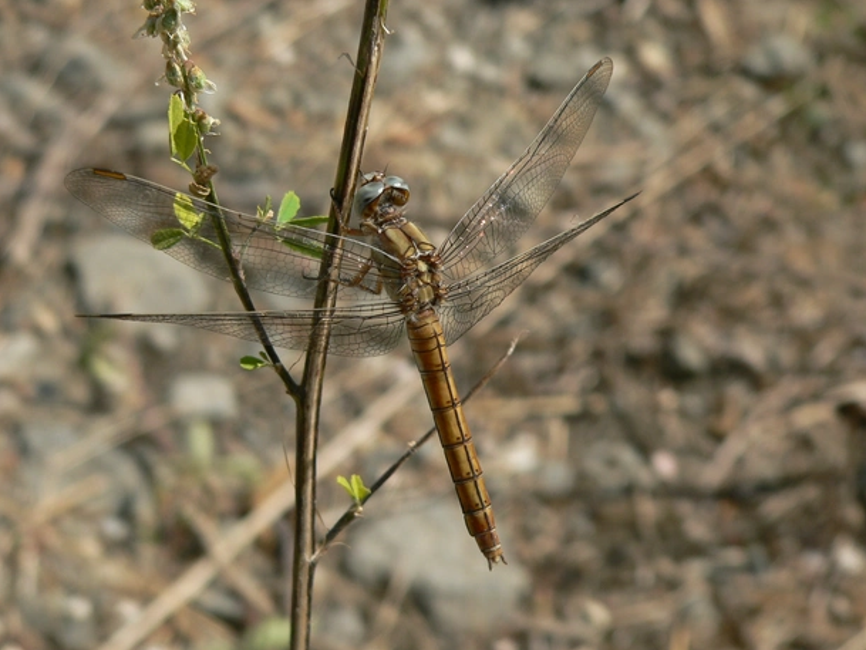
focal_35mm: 83
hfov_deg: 23.6
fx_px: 2077
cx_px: 442
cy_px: 316
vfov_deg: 17.8
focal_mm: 13.2
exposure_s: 1/640
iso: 80
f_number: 4
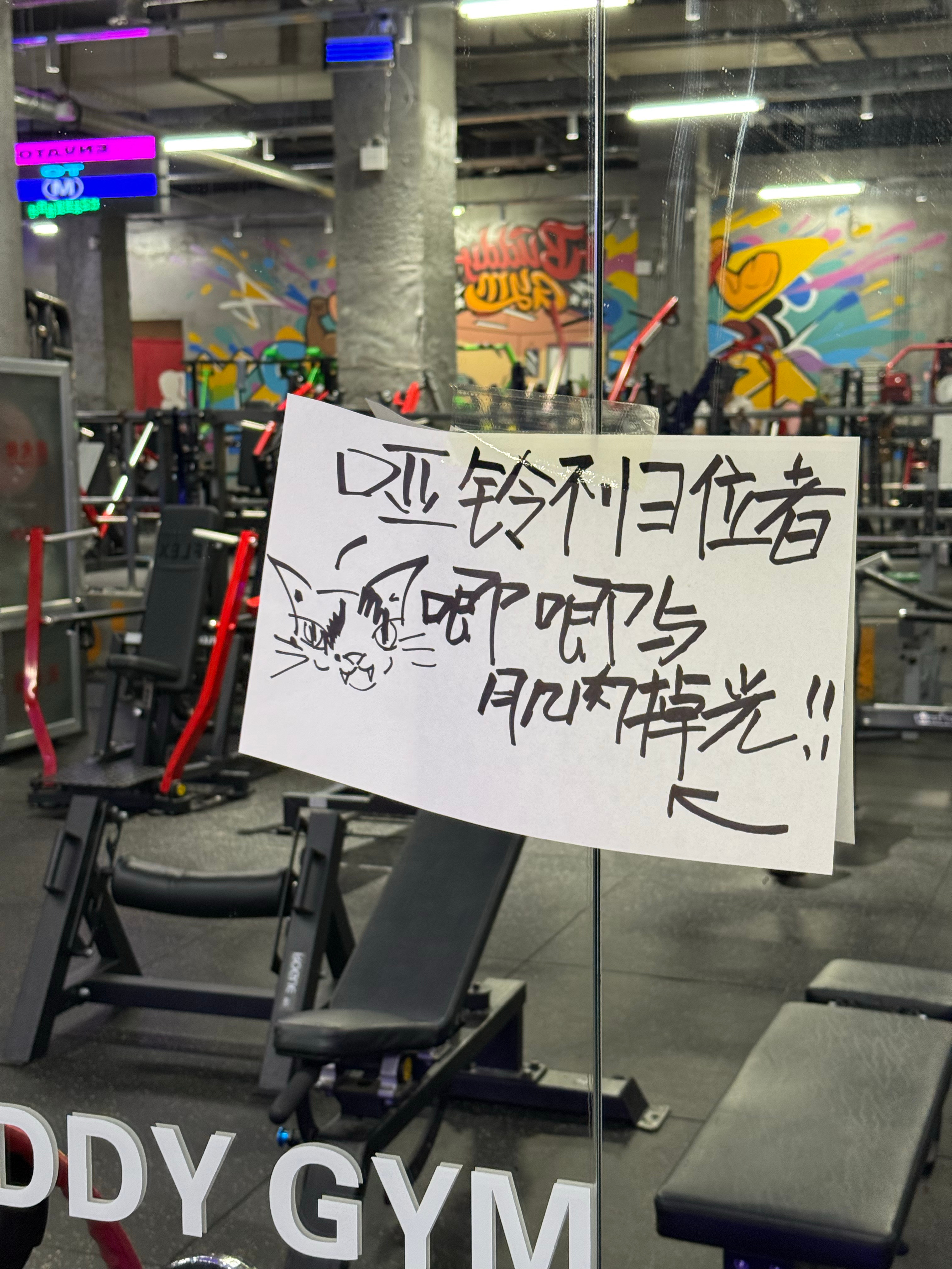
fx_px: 1760
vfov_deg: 39.7
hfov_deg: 30.3
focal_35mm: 48
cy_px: 634
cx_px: 476
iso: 160
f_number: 1.78
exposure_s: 1/50
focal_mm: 6.76
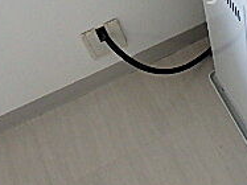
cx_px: 297
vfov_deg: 19.6
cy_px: -12
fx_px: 513
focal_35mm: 72
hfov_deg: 24.5
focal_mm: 3.7
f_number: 3.5
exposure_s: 1/30
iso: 320
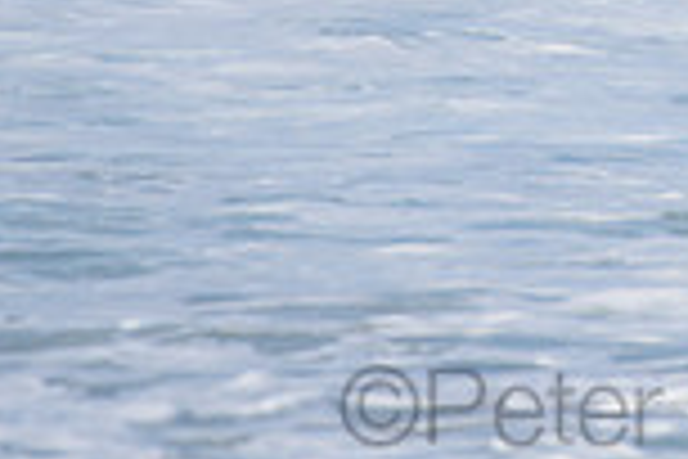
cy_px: -340
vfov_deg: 0.7
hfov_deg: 1.1
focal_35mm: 1897
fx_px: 36251
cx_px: 688
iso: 200
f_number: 5.6
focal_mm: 500
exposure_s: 1/2500
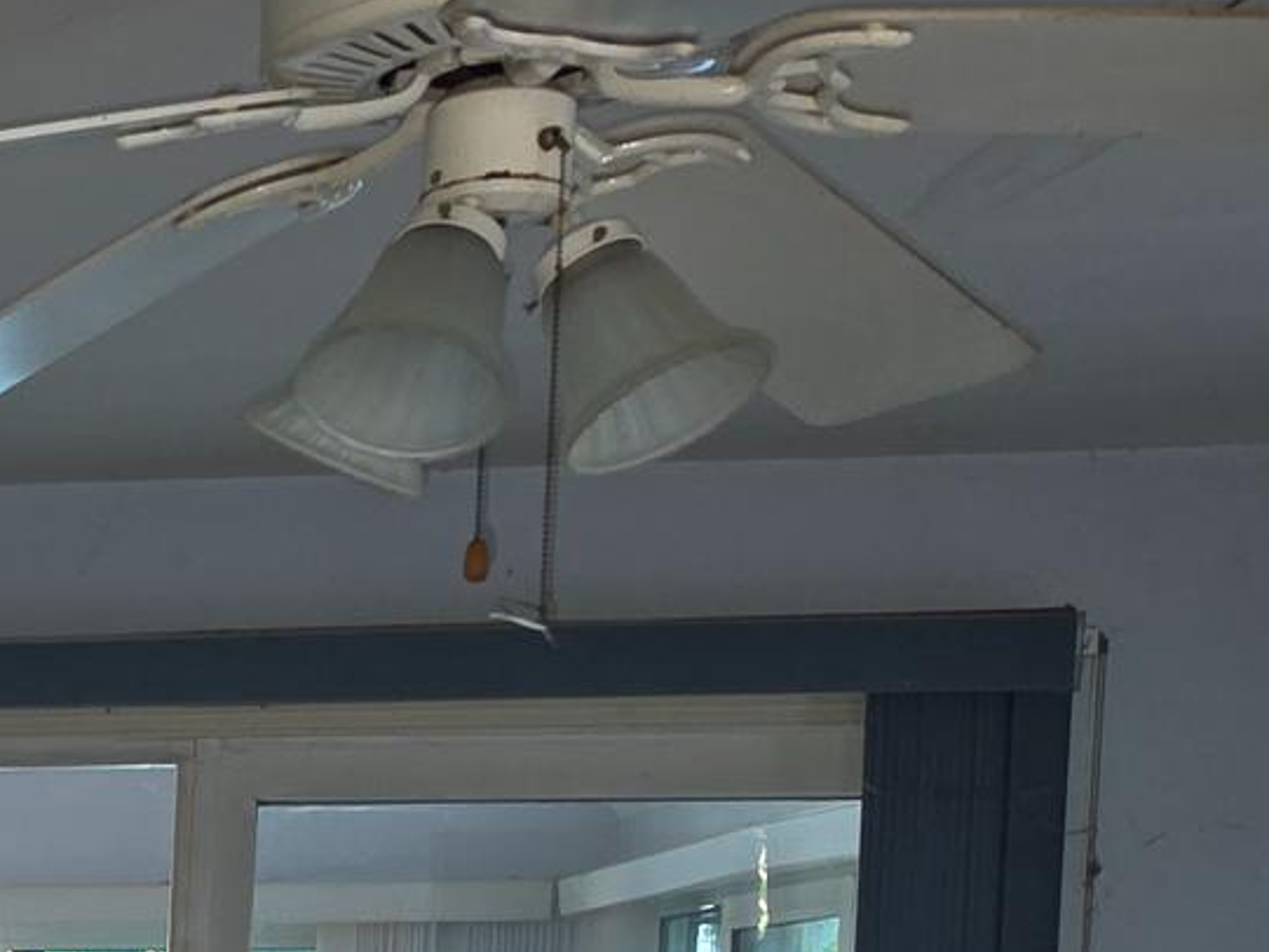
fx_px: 3190
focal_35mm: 87
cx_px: -1034
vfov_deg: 16.0
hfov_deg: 17.9
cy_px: 1283
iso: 64
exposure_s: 1/30
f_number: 1.4
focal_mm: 6.5
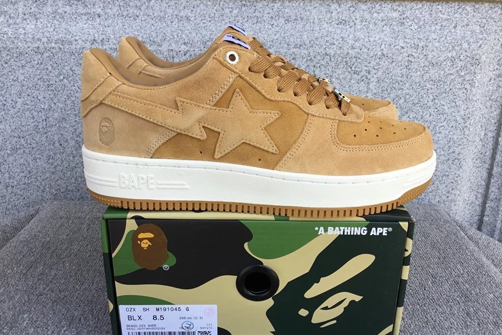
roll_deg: -0.7
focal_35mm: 33
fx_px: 460
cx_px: 255
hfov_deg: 57.2
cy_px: 184
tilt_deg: -19.8
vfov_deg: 39.9
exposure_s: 1/167
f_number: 2.4
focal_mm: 3.3
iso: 25
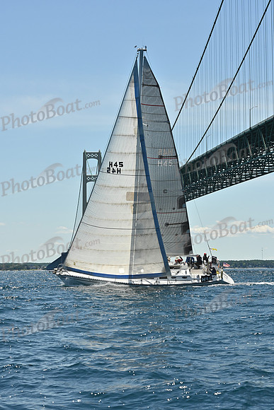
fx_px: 1027
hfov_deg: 15.2
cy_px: 205
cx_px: 137
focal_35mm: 90
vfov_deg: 22.6
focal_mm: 90
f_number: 11
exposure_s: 1/1000
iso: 320
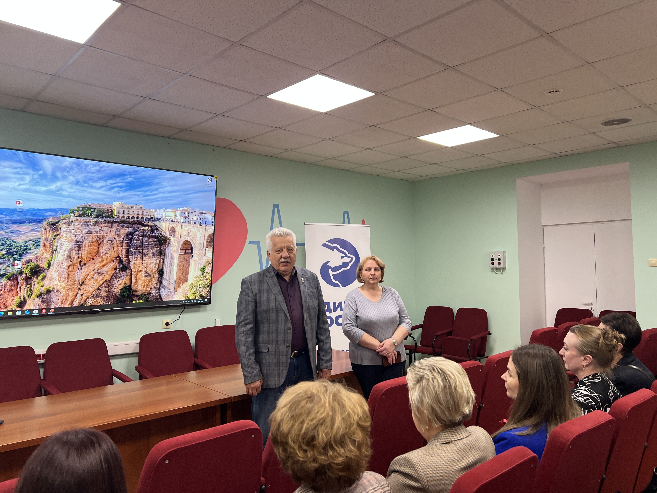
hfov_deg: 67.3
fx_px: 493
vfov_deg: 53.1
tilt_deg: +2.5
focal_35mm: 26
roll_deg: +1.6
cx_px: 328
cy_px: 246
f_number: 1.5
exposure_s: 1/80
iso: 125
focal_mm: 5.7
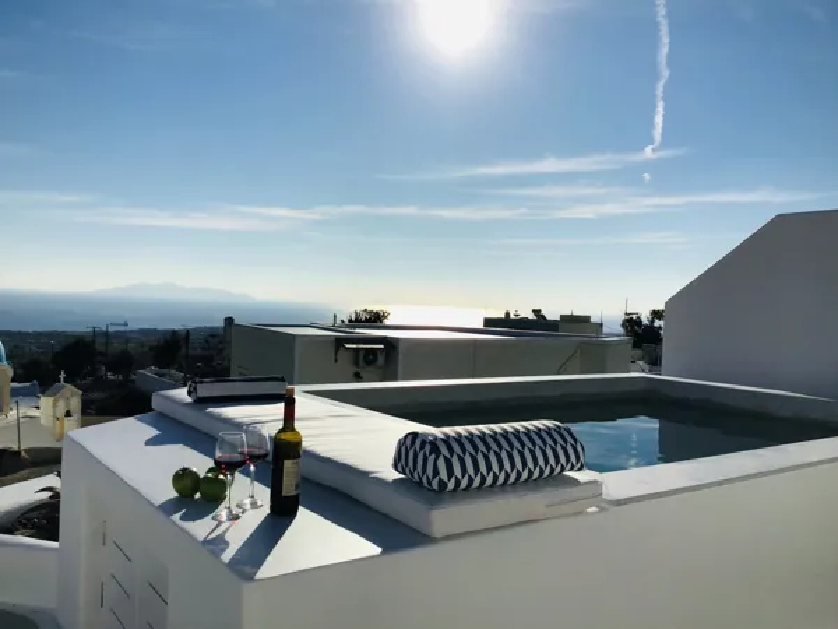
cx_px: 419
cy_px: 314
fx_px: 750
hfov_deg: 58.4
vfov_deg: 45.4
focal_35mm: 31
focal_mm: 3.3
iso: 25
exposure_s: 1/6803
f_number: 2.4
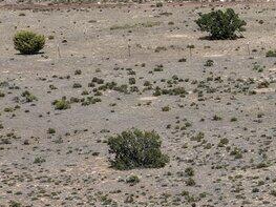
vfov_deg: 7.0
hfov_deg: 7.9
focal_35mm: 210
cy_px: 240
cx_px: 890
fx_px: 1674
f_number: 2.8
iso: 100
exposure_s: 1/1600
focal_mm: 14.45
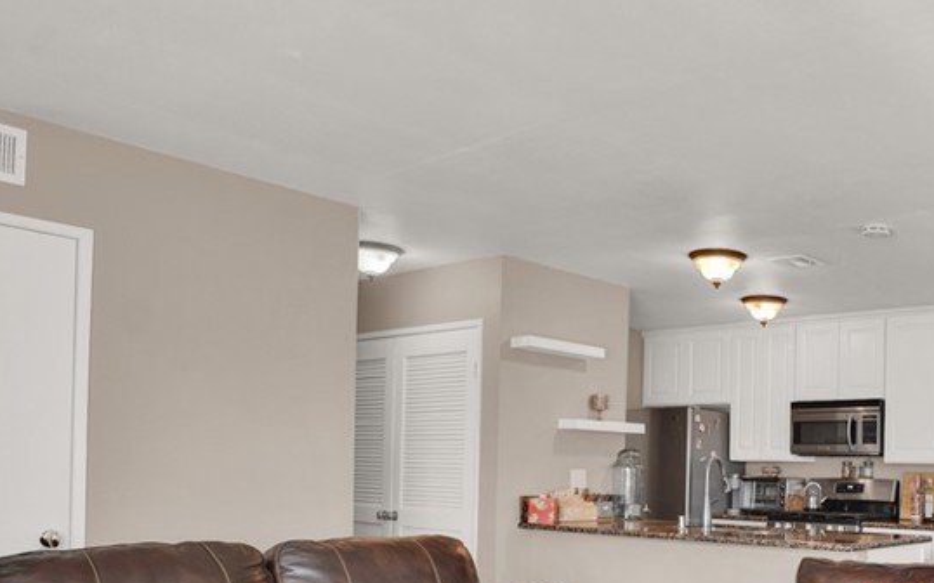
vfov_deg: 36.8
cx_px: 774
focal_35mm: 33
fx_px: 840
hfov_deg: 53.4
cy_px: 478
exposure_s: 1/80
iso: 800
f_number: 4
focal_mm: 17
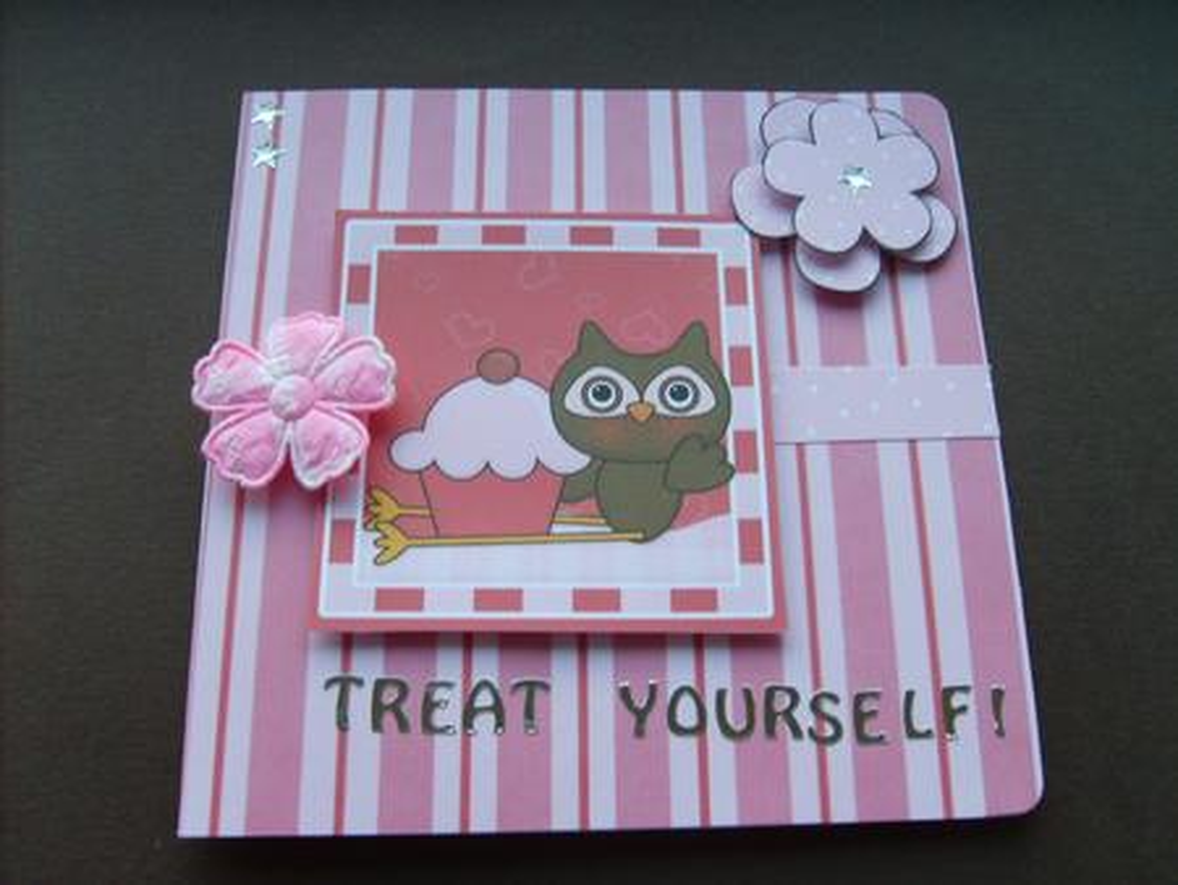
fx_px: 1192
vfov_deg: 40.7
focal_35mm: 35
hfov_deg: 52.6
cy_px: 442
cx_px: 589
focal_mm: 5.8
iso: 56
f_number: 2.8
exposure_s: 1/30
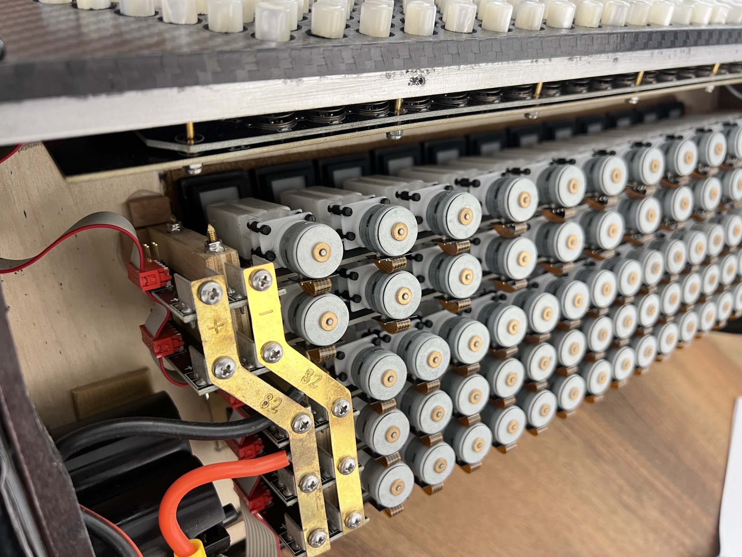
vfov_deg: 53.1
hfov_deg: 67.3
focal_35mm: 26
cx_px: 371
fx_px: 557
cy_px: 278
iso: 100
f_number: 1.5
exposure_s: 1/50
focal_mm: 5.7
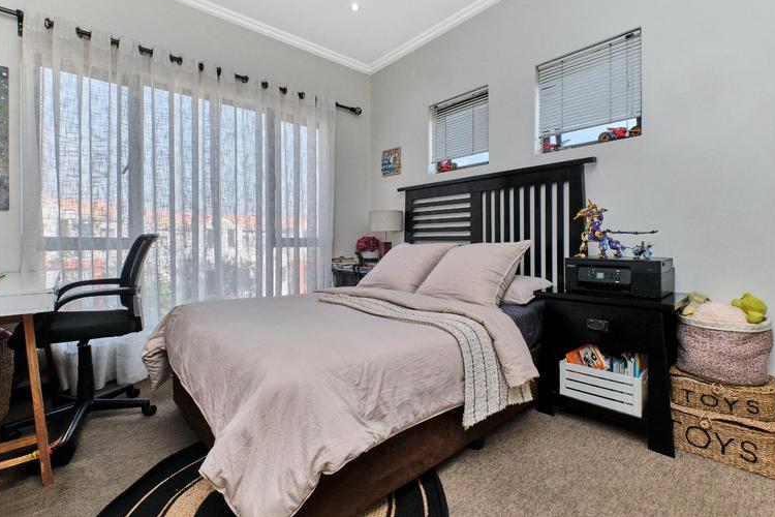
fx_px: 344
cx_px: 390
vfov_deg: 73.7
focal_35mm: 16
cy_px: 242
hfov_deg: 96.7
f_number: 10
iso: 800
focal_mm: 10
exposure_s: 1/200
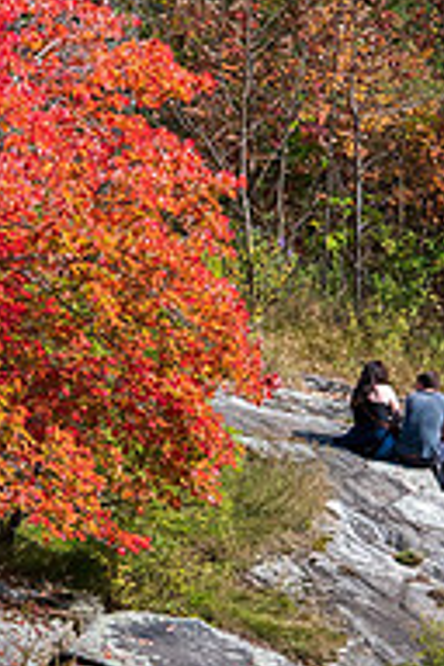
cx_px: 76
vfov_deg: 5.5
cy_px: 444
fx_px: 6937
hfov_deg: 3.7
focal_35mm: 375
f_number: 18
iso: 1800
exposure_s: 1/200
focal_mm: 160
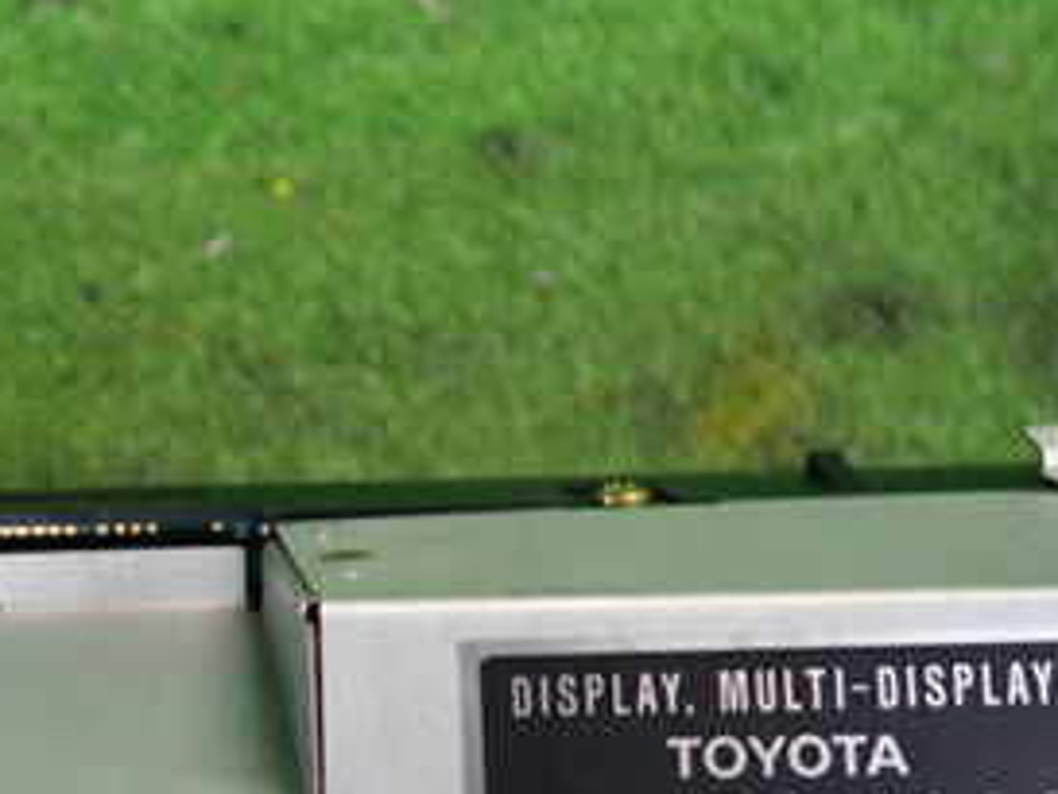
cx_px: 0
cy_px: 678
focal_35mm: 55
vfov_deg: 25.9
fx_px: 1682
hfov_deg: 32.2
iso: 250
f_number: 2
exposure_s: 1/60
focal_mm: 4.5
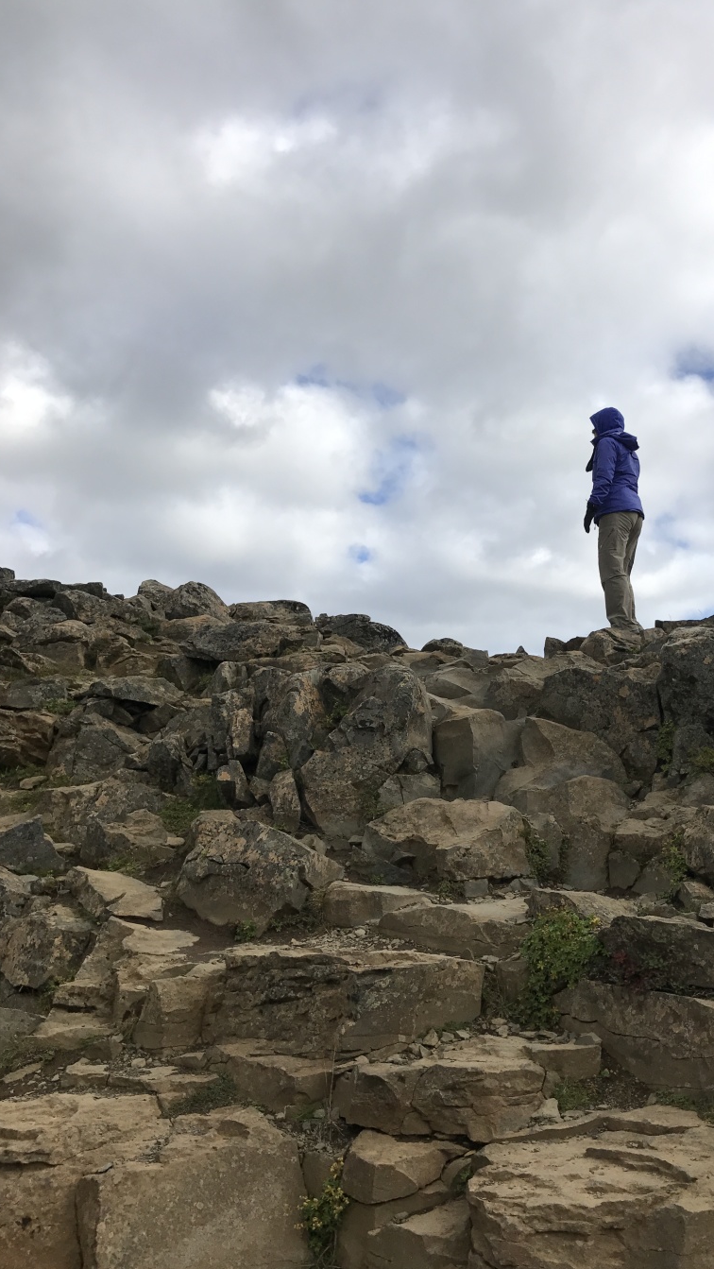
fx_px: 1043
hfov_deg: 37.4
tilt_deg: +12.3
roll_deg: -1.1
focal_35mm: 31
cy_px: 635
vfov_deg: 62.6
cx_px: 473
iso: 20
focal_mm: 3.99
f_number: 1.8
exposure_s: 1/2740
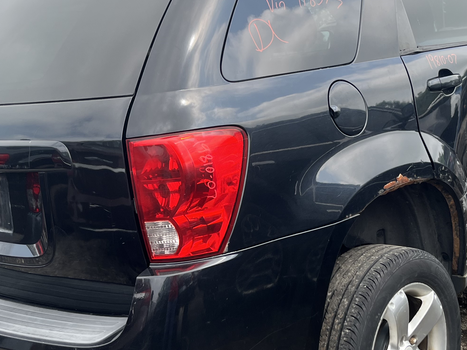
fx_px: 715
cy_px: 205
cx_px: 304
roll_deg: +6.2
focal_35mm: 53
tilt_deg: -11.3
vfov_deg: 27.5
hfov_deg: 35.9
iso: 50
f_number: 1.6
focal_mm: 5.1
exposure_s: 1/761
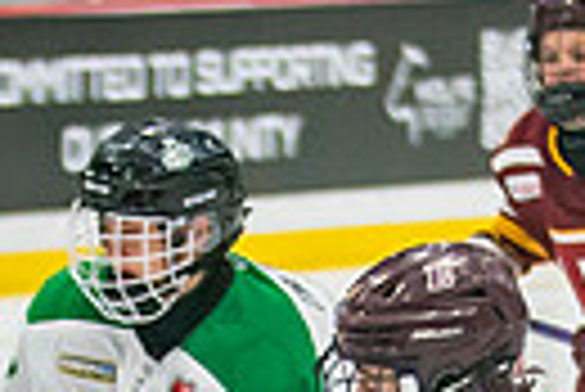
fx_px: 12705
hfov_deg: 2.6
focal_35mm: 781
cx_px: 401
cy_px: 696
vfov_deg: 1.8
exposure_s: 1/640
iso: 1000
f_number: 2.8
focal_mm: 88
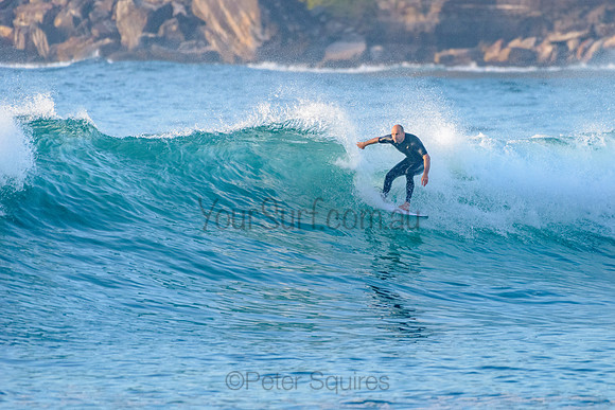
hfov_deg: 3.4
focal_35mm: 612
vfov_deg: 2.2
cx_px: 376
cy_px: 163
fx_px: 10461
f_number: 5.6
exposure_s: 1/2000
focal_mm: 500
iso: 2000
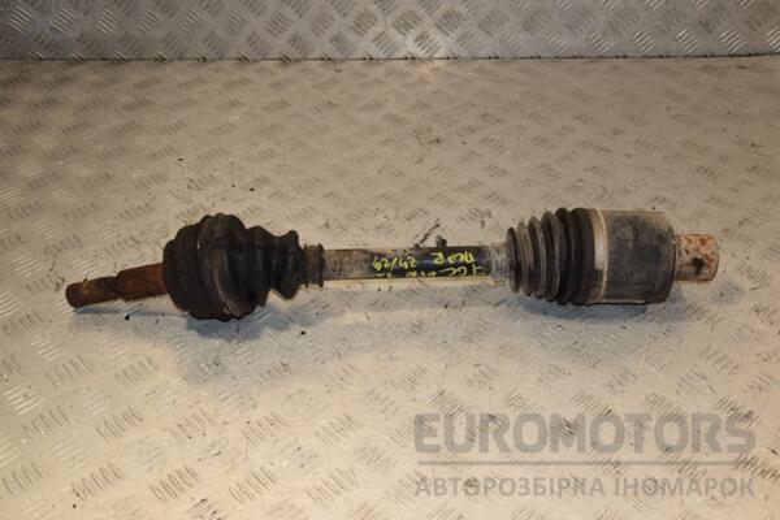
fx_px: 910
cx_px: 390
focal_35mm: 42
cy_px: 260
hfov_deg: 46.4
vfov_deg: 31.9
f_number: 9
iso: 800
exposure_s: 1/200
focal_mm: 28
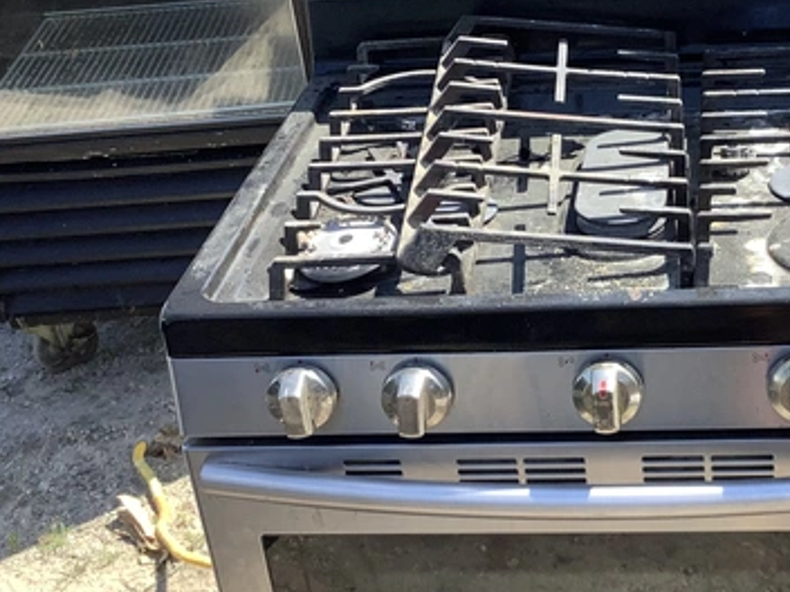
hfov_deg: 29.0
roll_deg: +3.2
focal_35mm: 66
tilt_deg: -31.2
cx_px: 581
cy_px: 337
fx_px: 1506
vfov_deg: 22.2
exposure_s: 1/460
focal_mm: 3.3
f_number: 2.4
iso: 25
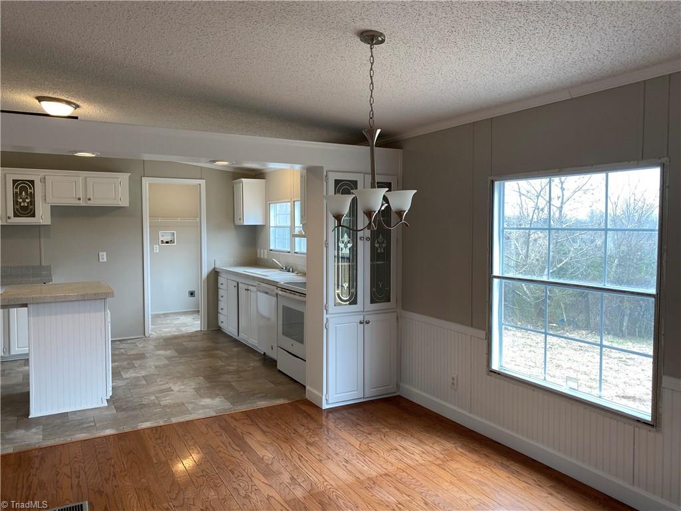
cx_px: 340
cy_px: 256
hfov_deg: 67.3
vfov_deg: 53.1
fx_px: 511
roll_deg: +0.3
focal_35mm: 26
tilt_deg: -3.1
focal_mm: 4.25
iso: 64
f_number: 1.8
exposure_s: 1/120
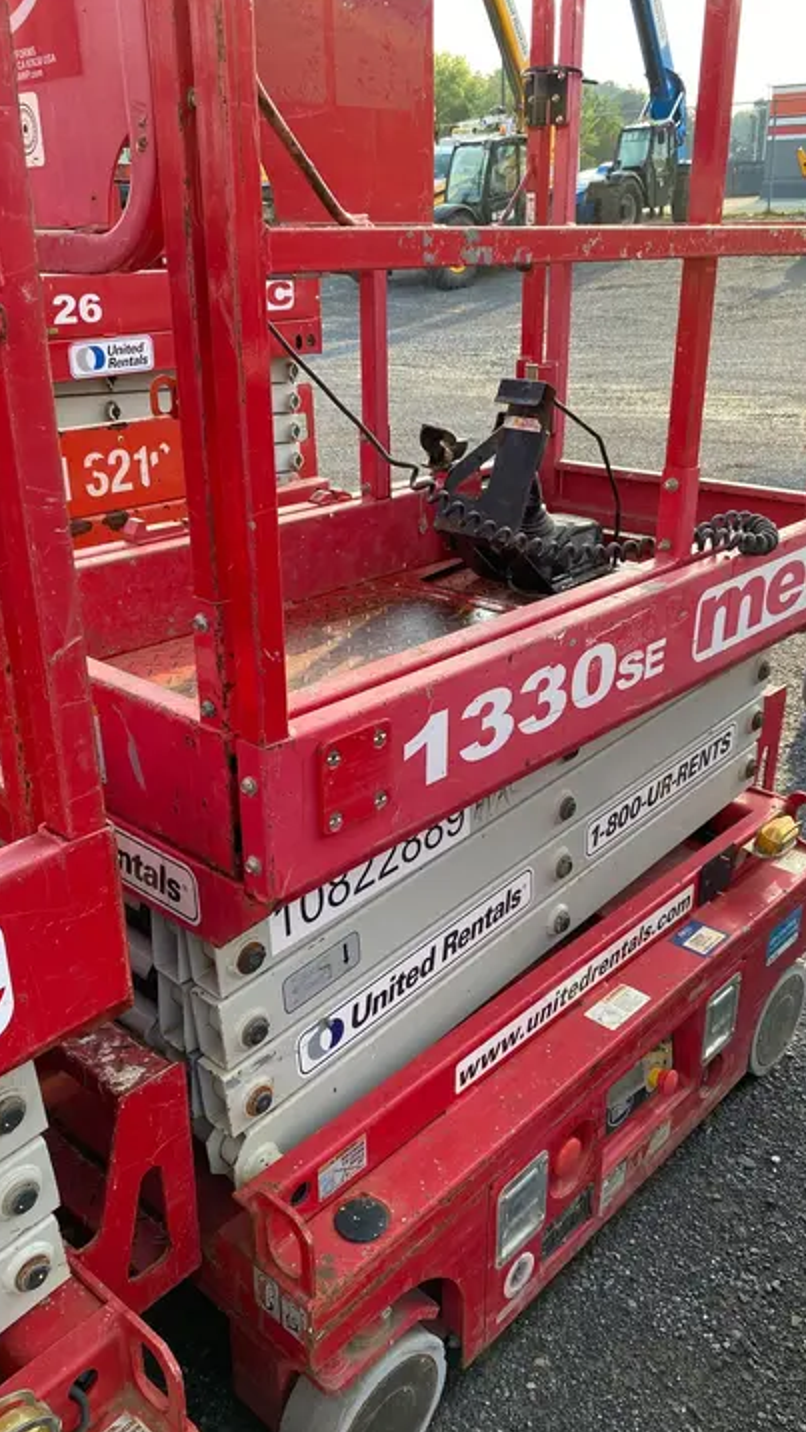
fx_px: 1101
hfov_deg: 40.2
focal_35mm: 29
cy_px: 715
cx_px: 392
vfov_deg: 66.1
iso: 32
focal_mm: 4.25
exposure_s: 1/308
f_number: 1.8
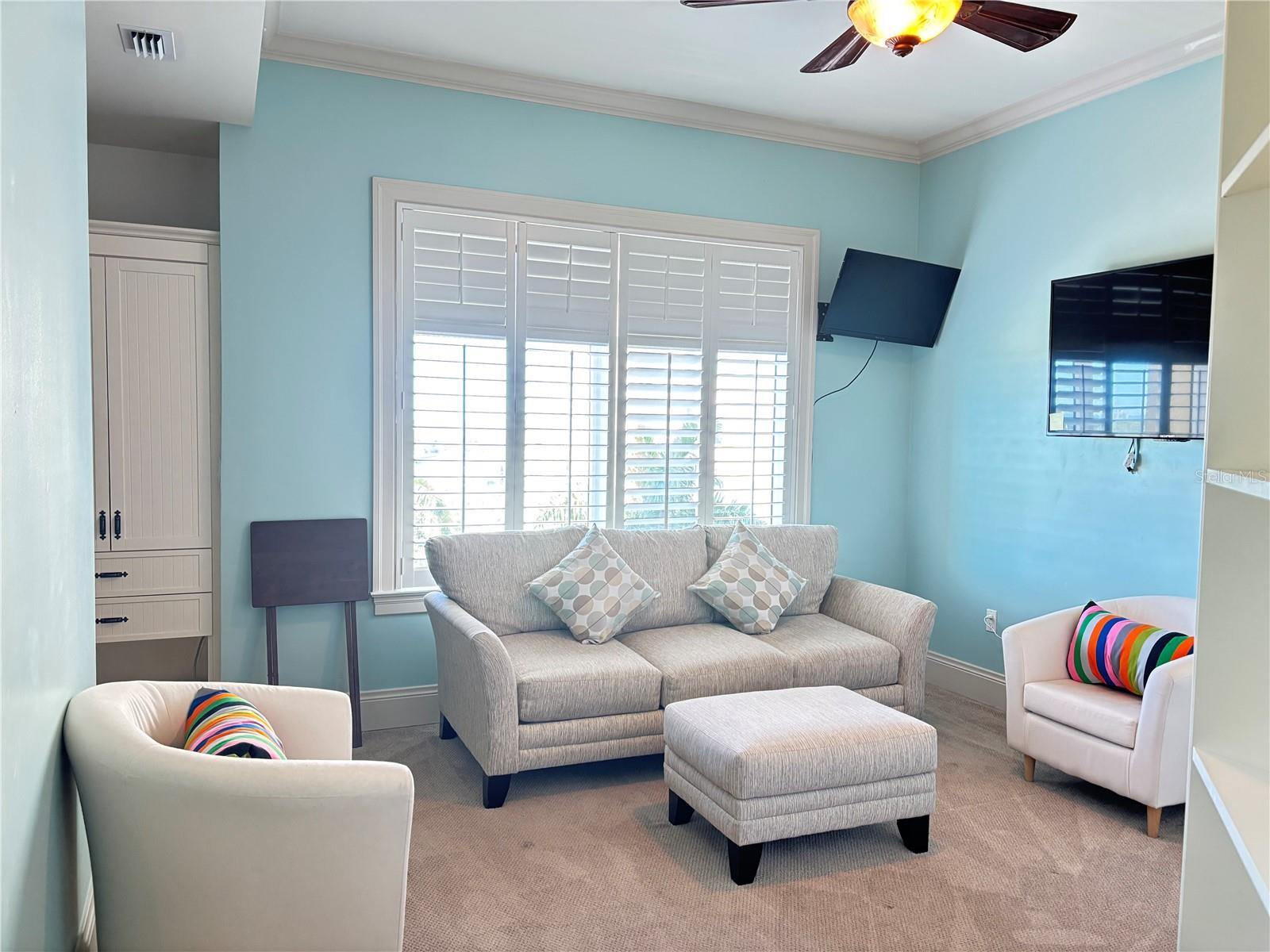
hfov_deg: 67.3
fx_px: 954
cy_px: 476
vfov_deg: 53.1
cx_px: 635
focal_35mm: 26
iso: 320
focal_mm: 5.96
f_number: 1.6
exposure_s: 1/60
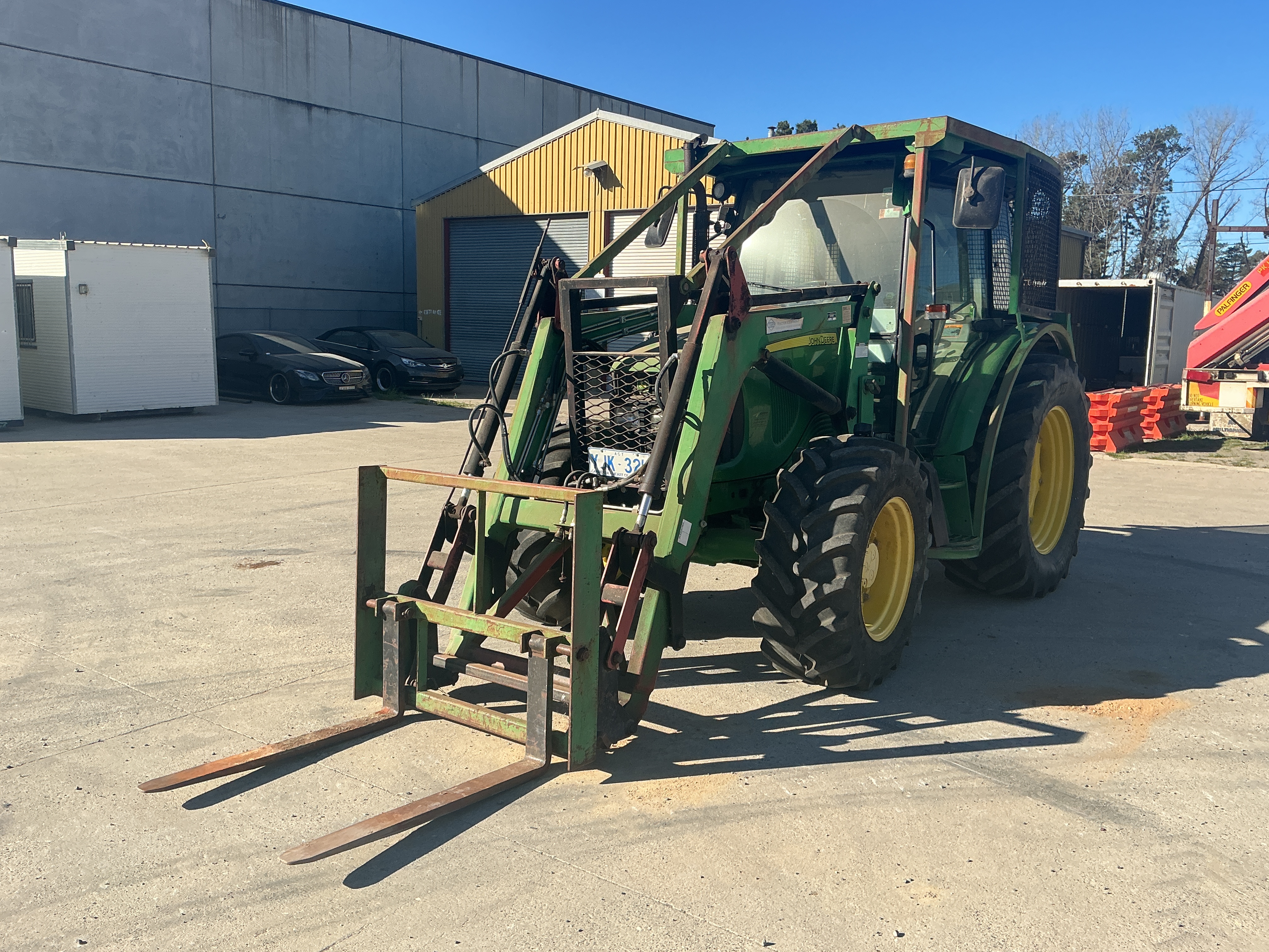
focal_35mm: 29
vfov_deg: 48.2
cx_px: 634
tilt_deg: -8.9
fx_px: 1063
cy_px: 476
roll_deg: -2.6
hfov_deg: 61.7
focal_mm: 3
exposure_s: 1/1221
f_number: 1.8
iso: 25
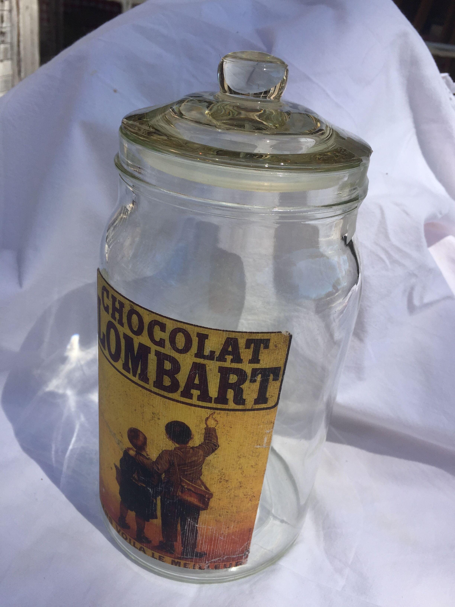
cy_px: 304
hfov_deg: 48.2
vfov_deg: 61.7
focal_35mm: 29
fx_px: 508
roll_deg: -9.0
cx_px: 228
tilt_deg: -27.9
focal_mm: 4.15
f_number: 2.2
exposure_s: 1/898
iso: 32
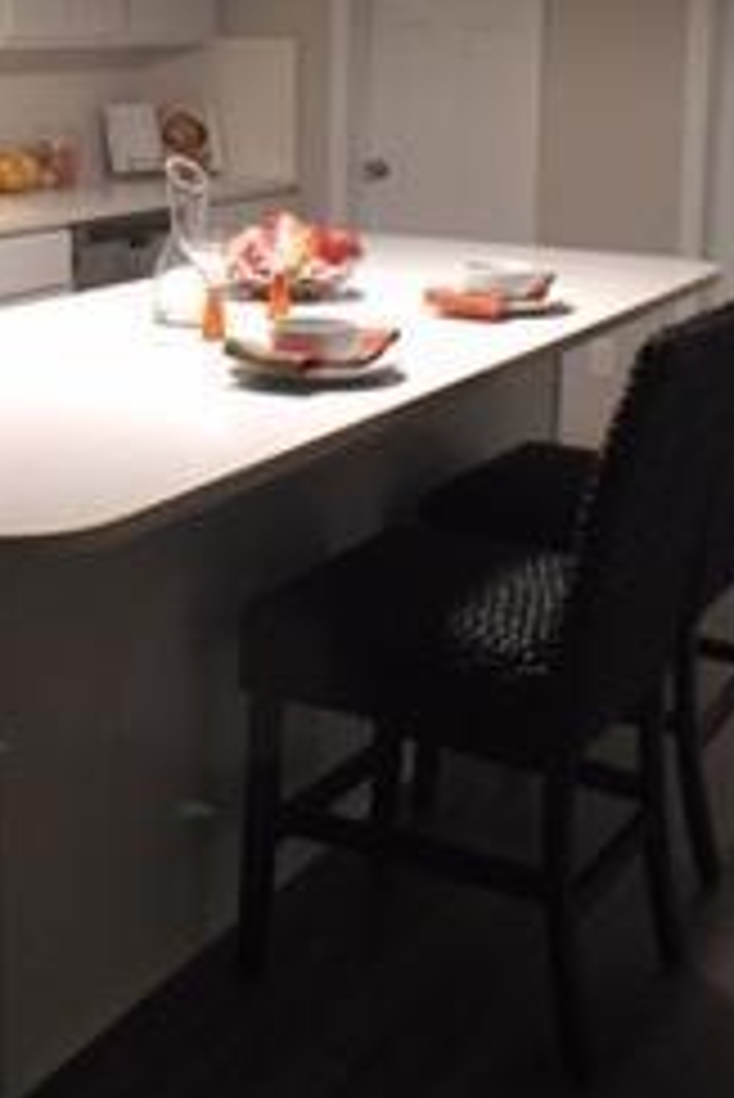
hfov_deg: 17.2
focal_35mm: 79
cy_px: 279
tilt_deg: -7.5
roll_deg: -0.3
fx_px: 2412
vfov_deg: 25.4
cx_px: 203
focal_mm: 4.15
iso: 125
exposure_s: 1/30
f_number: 2.2
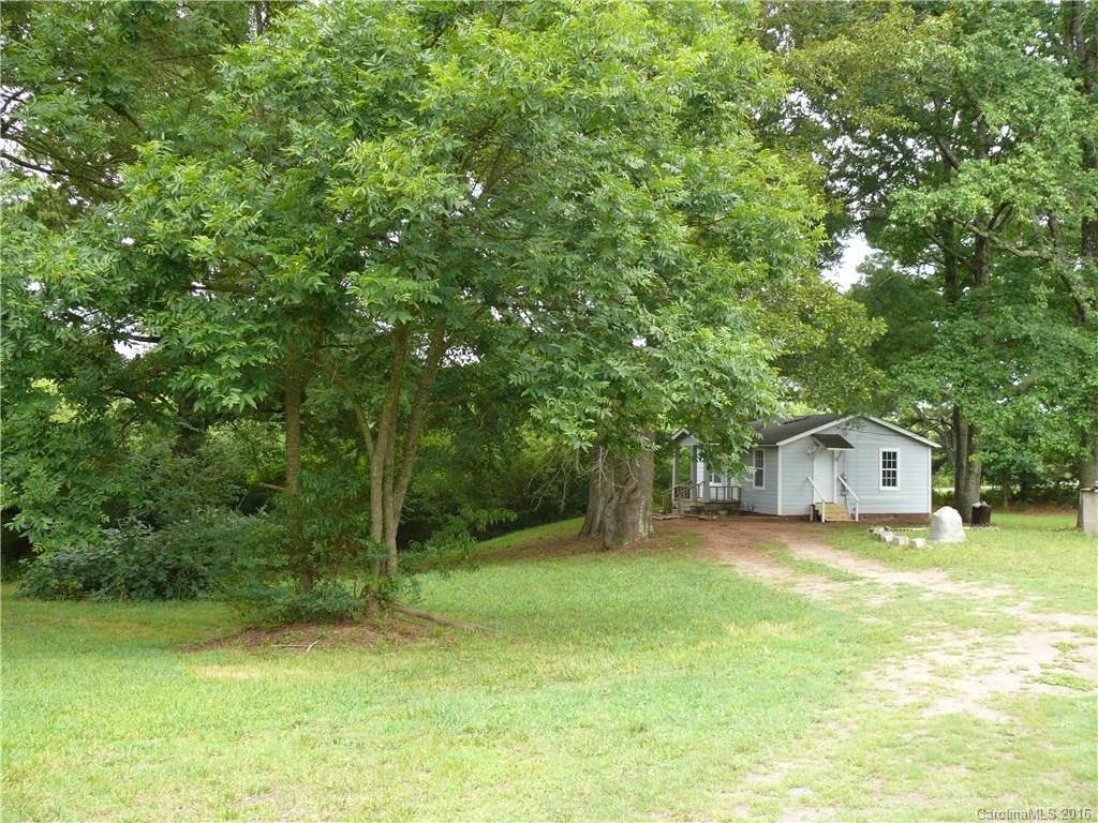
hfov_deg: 52.6
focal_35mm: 35
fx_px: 1110
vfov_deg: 40.7
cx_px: 549
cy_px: 412
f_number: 3.2
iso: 100
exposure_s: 1/125
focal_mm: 7.4
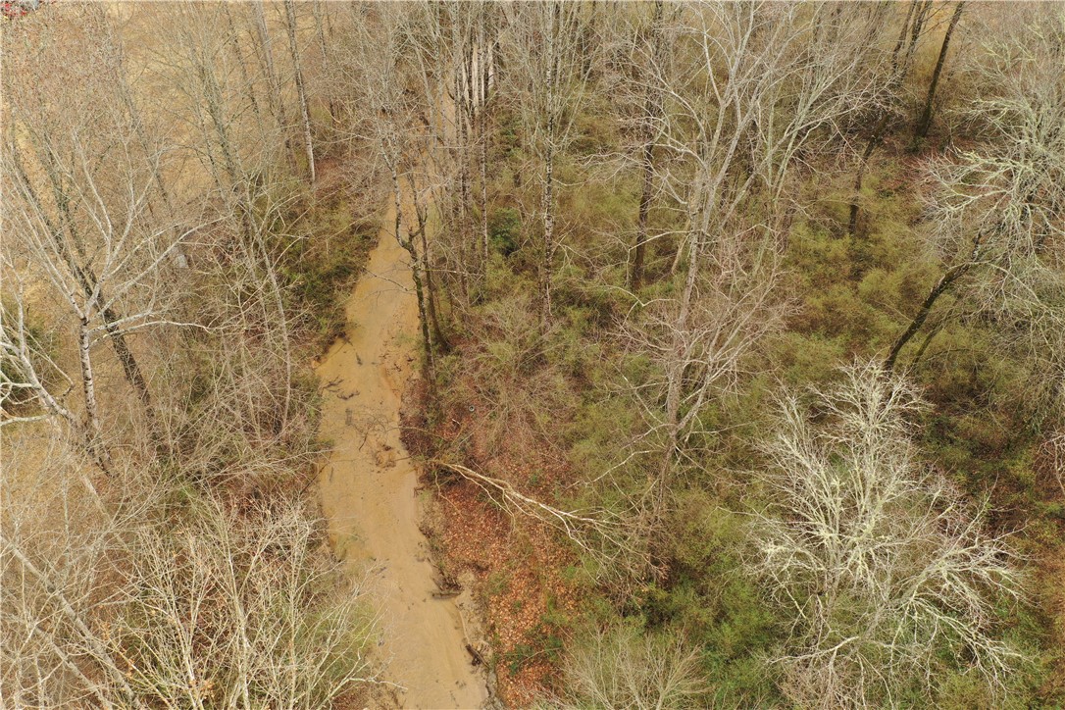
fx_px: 828
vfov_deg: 46.4
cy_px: 355
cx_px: 532
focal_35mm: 28
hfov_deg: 65.5
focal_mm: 10.26
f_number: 4
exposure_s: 1/80
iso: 100
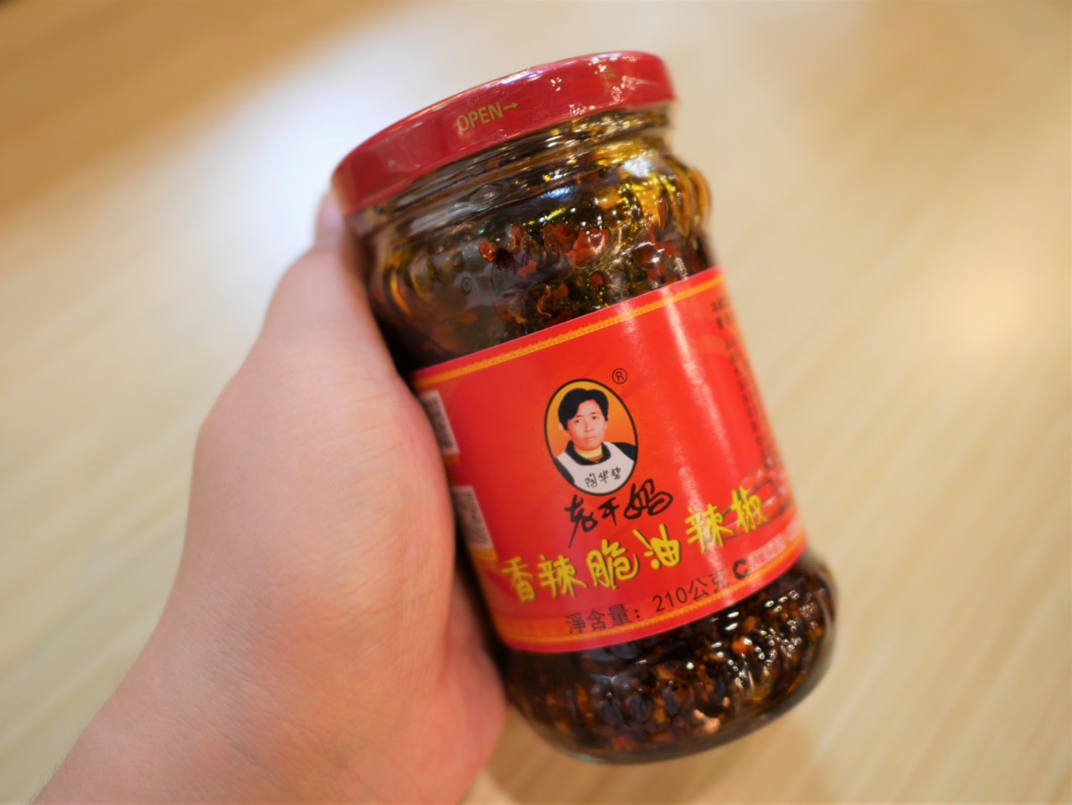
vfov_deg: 46.8
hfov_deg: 59.9
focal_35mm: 30
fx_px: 929
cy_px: 402
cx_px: 536
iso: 250
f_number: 1.7
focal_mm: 15
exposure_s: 1/60
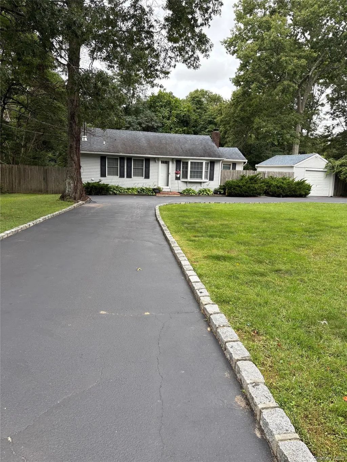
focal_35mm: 26
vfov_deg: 67.3
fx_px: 347
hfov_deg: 53.1
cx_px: 174
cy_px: 231
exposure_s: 1/635
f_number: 1.6
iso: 64
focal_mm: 5.96
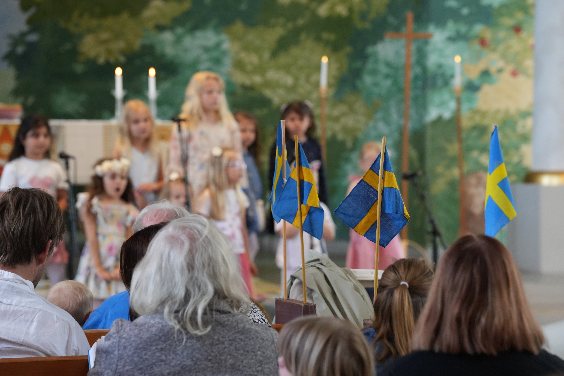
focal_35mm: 200
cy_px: 188
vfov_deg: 6.9
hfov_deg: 10.3
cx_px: 282
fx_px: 3133
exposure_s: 1/200
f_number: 6.3
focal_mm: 200
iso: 4000
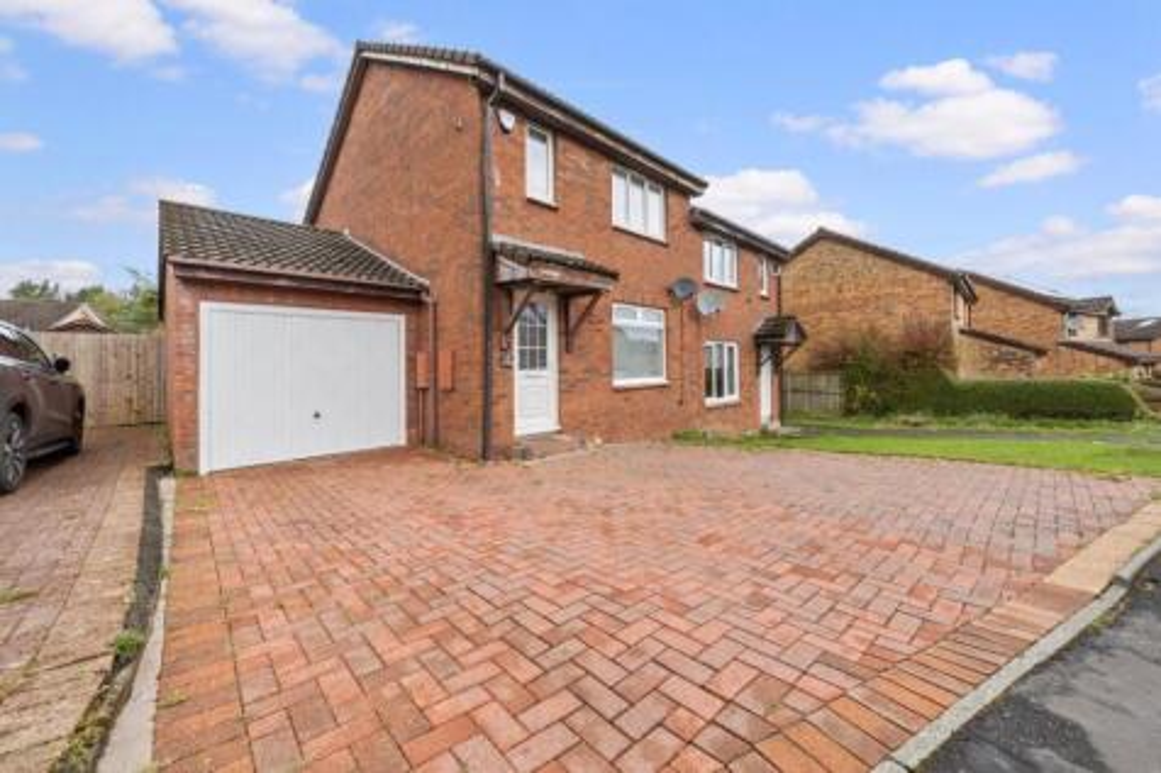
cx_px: 580
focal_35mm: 12
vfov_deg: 90.0
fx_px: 387
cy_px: 386
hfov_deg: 112.6
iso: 640
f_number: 18
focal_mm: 12
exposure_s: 1/15
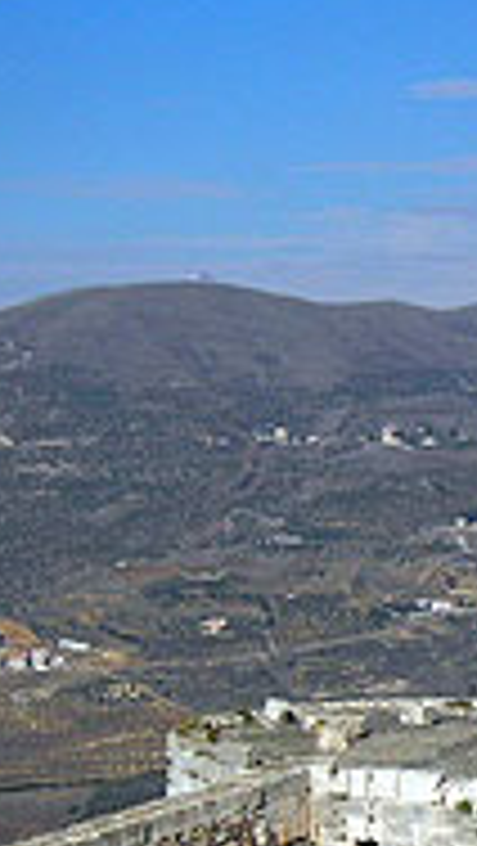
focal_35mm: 99
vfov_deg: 21.4
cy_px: 634
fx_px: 2222
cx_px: 472
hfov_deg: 12.1
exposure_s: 1/473
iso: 50
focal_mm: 6.3
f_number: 6.4
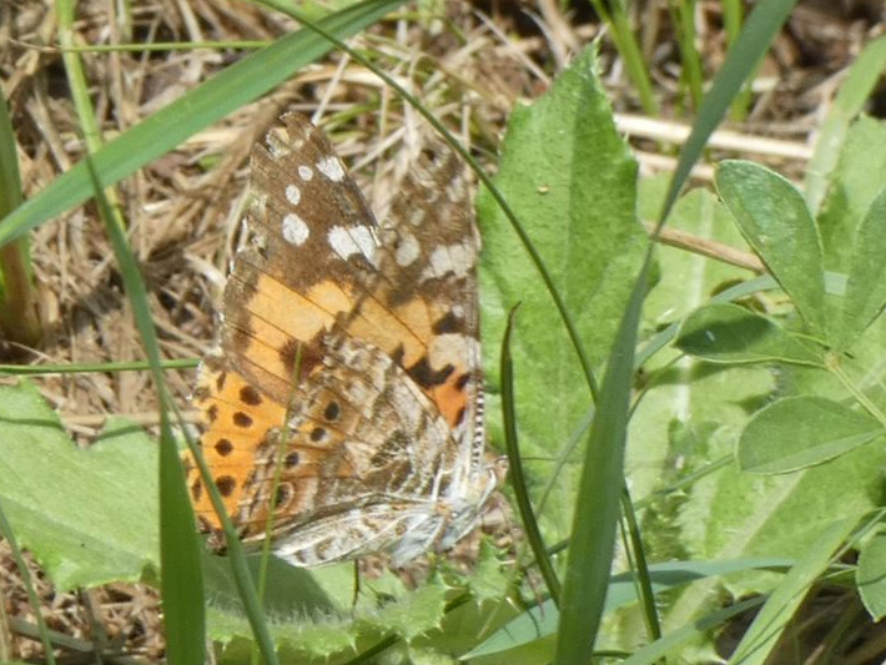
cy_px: 371
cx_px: 479
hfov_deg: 6.0
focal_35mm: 329
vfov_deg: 4.5
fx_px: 8424
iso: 80
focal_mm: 49.1
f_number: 5.5
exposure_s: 1/125
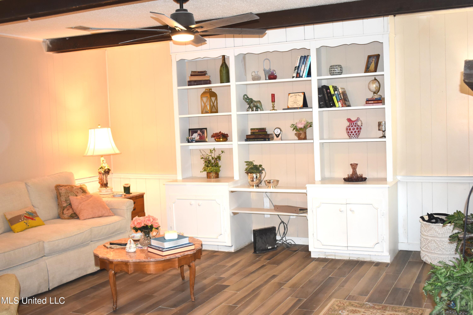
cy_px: 158
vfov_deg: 31.9
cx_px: 236
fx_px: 552
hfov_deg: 46.4
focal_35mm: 42
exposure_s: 1/100
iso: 800
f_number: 5
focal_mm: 28
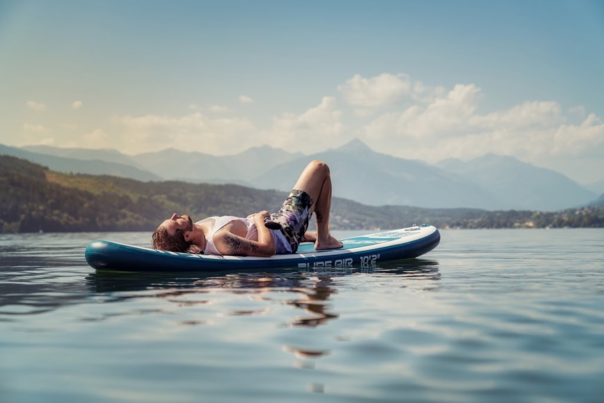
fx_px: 1124
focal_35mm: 67
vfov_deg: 20.3
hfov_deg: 30.1
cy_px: 202
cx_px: 302
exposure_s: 1/3200
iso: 200
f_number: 3.5
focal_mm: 67
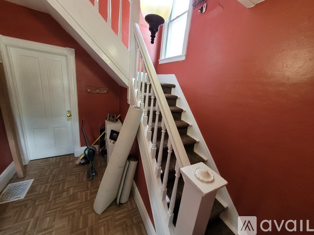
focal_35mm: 13
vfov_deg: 89.9
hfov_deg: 106.2
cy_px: 118
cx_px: 157
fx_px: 118
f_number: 2.2
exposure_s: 1/40
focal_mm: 1.74
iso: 320
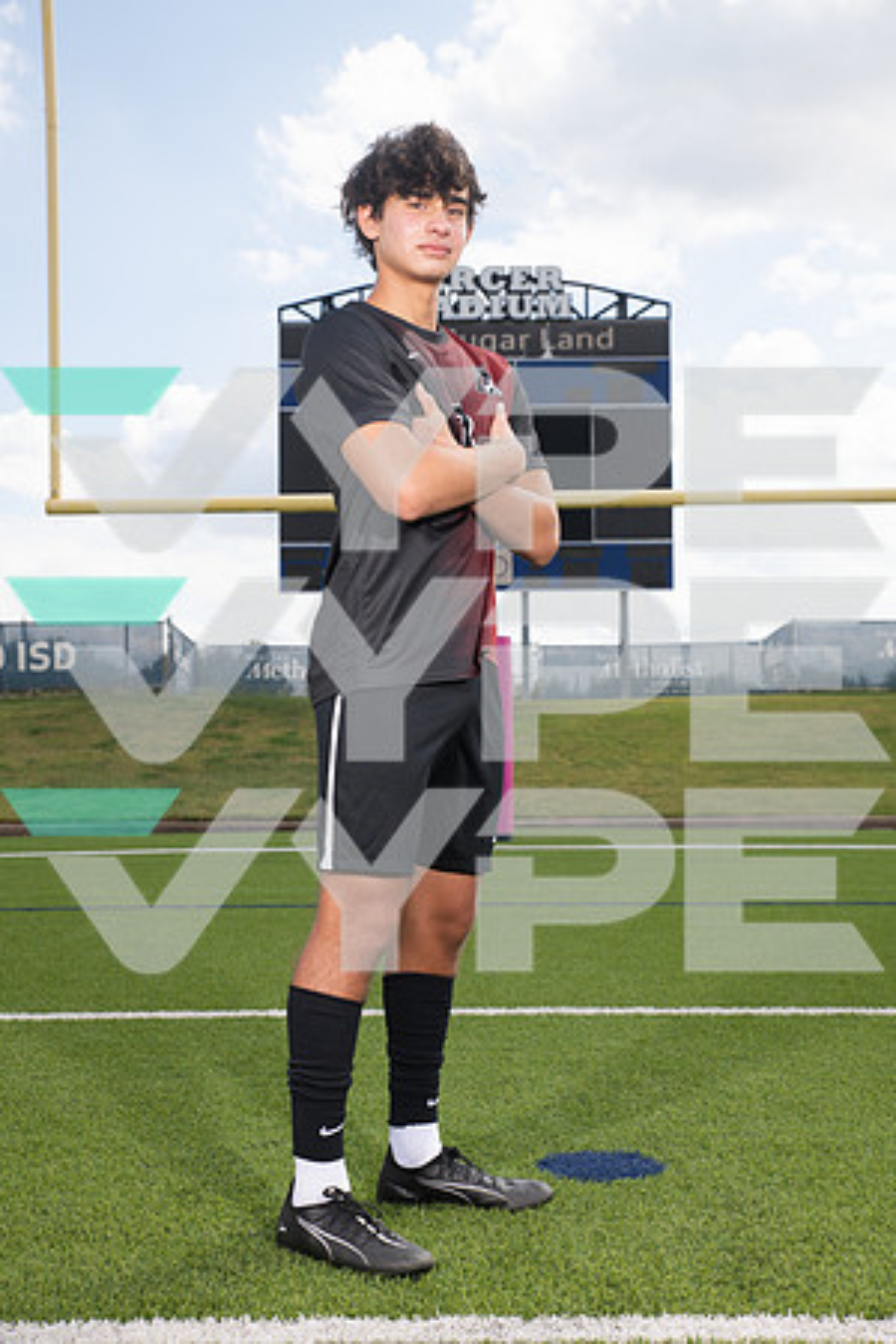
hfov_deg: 29.2
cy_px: 672
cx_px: 448
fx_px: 1717
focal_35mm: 46
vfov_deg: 42.7
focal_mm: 46
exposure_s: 1/400
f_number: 7.1
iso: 125
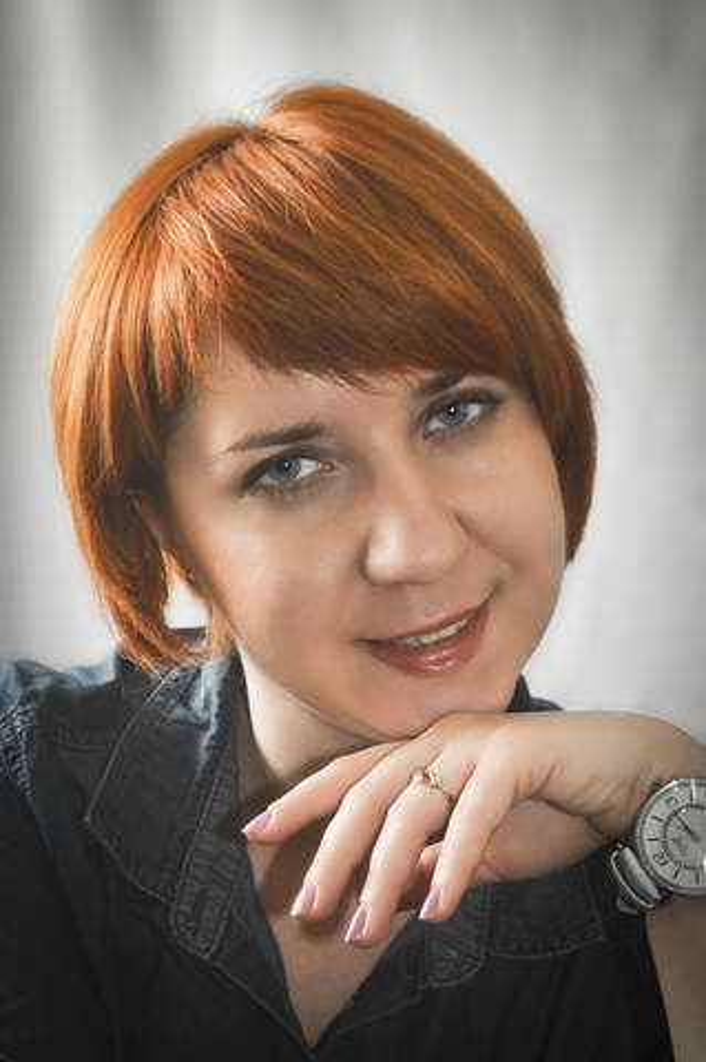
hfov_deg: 16.5
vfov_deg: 24.6
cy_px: 531
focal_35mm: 82
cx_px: 353
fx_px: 2432
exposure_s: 1/30
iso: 100
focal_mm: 55
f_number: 6.3
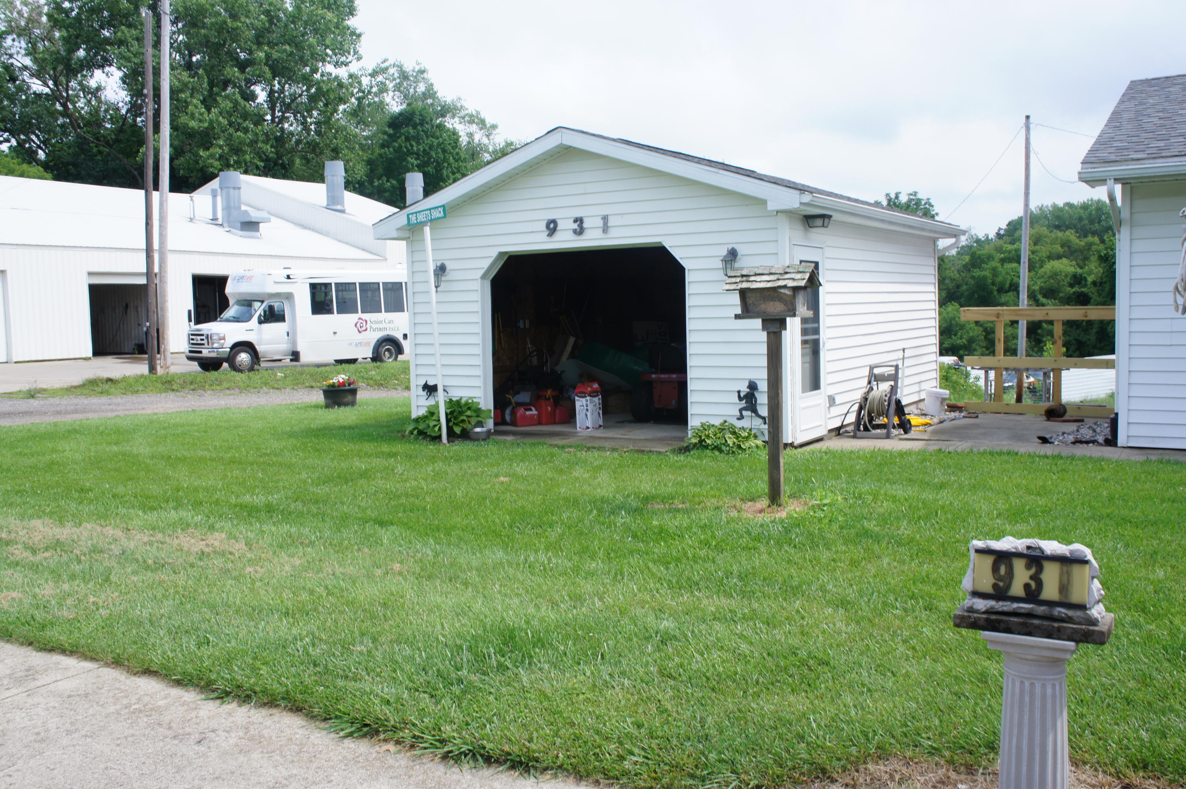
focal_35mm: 33
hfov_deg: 57.3
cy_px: 394
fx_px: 1086
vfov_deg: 39.9
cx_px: 593
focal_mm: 22
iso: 200
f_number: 11
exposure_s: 1/160
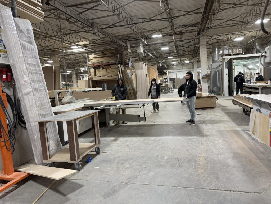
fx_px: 188
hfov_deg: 71.6
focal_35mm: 24
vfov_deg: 56.8
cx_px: 136
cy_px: 102
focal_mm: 6.76
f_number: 1.78
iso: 160
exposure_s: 1/120
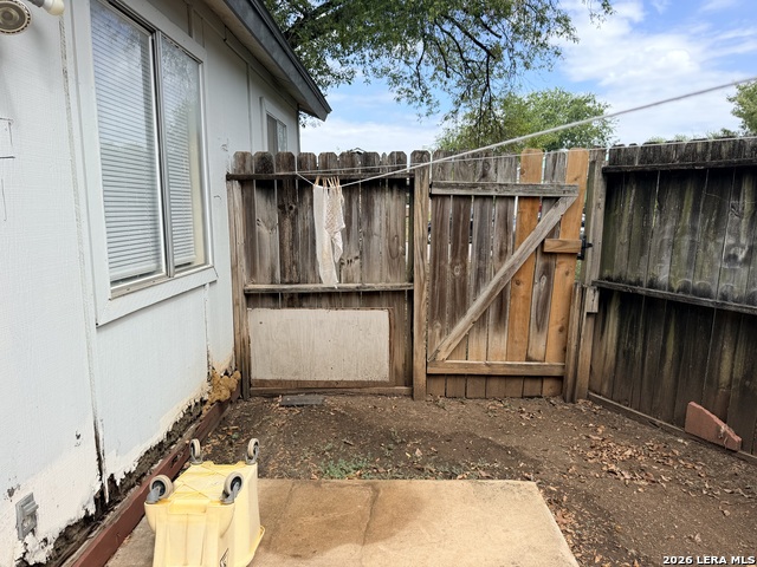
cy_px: 284
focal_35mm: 24
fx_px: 525
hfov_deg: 71.6
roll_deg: +1.5
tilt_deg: -7.8
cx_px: 378
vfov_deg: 56.8
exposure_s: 1/2110
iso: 80
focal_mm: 6.76
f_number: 1.78
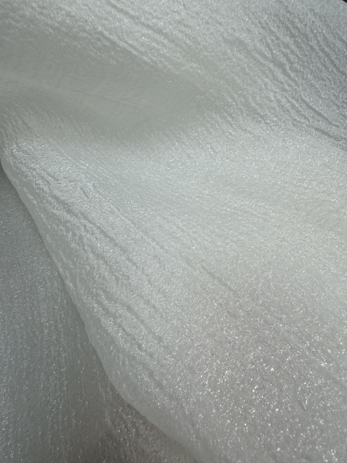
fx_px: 321
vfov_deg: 71.6
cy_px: 232
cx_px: 174
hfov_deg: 56.8
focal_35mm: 24
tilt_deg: -53.0
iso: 32
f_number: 2.2
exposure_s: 1/100
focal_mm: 2.22
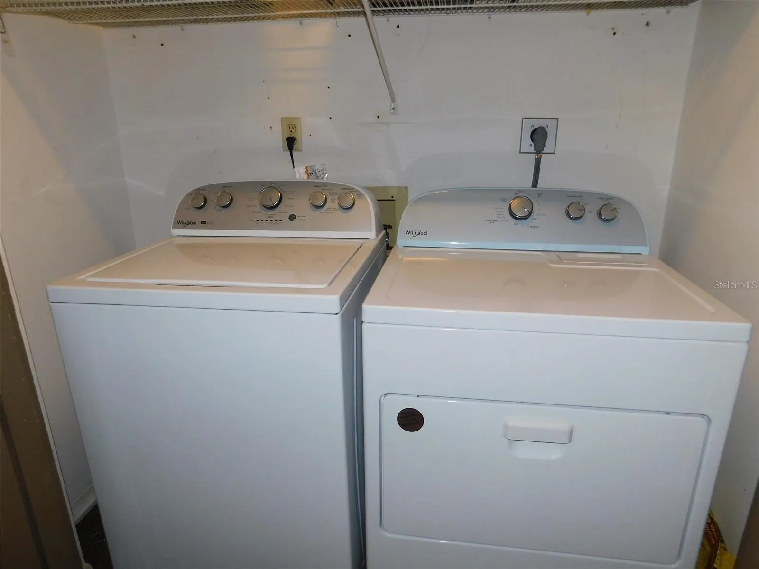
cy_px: 284
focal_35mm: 23
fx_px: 504
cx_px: 380
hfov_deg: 73.9
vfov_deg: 58.9
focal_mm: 4
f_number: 3
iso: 200
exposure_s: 1/30
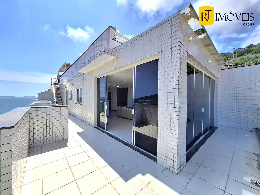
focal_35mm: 13
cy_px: 98
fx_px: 98
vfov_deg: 89.9
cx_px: 130
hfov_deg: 106.2
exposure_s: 1/2000
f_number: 2.2
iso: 40
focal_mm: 1.74
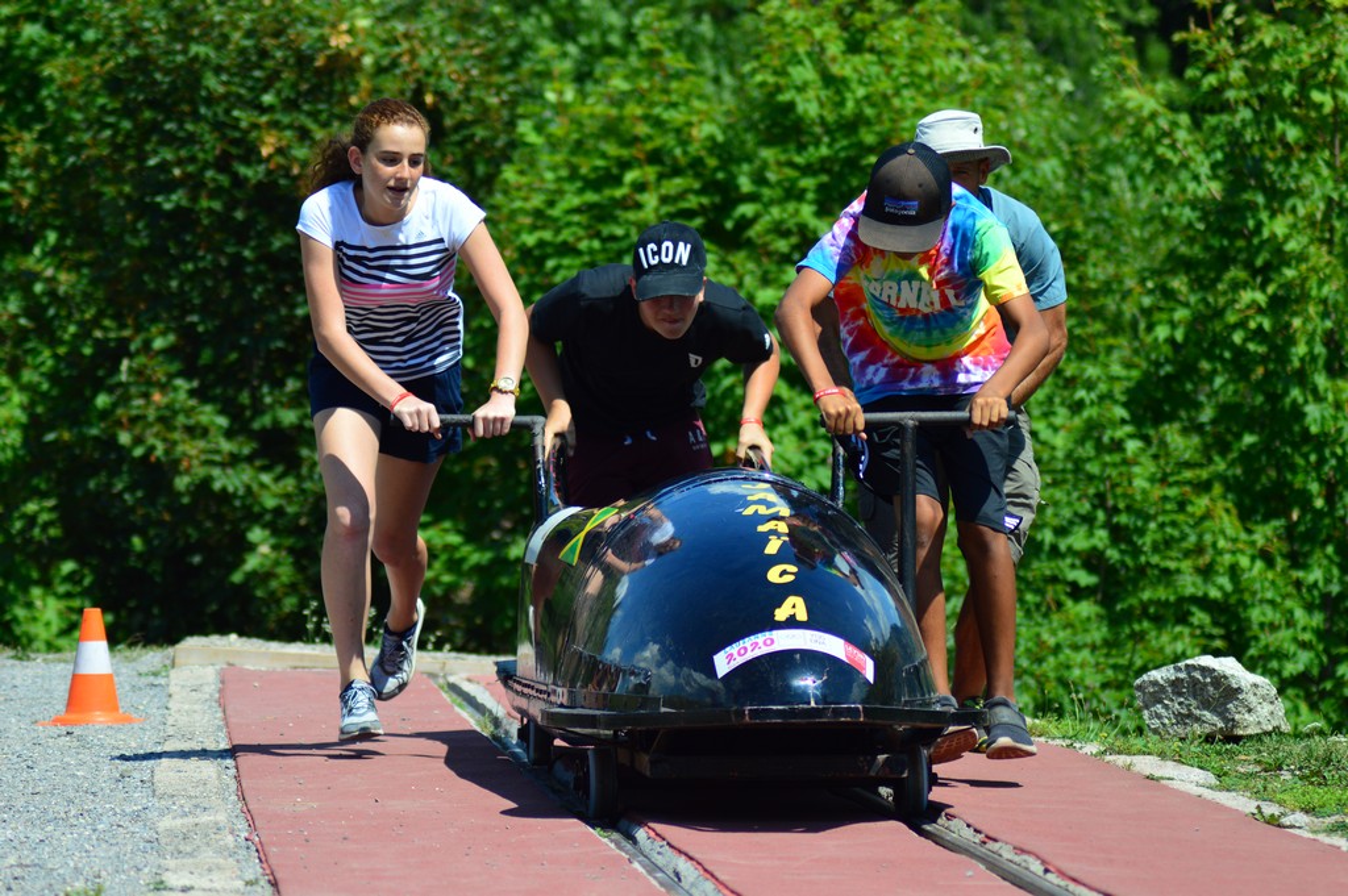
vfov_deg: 7.6
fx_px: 6734
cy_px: 448
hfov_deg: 11.4
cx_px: 674
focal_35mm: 180
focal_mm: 120
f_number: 4.2
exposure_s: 1/1250
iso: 200
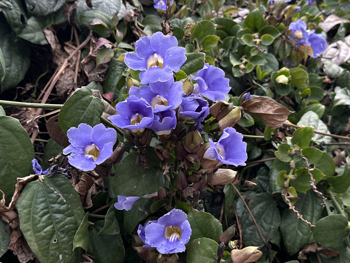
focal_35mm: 48
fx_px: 485
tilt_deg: +27.1
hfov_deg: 39.7
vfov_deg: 30.3
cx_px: 175
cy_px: 132
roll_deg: +0.5
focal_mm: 6.86
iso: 64
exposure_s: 1/571
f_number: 1.78
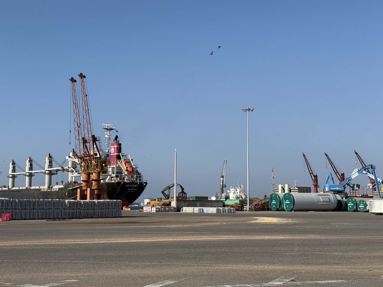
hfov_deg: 39.7
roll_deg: -0.7
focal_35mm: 48
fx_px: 531
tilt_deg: +6.3
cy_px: 144
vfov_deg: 30.3
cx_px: 192
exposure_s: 1/6024
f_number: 1.78
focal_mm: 6.76
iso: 64
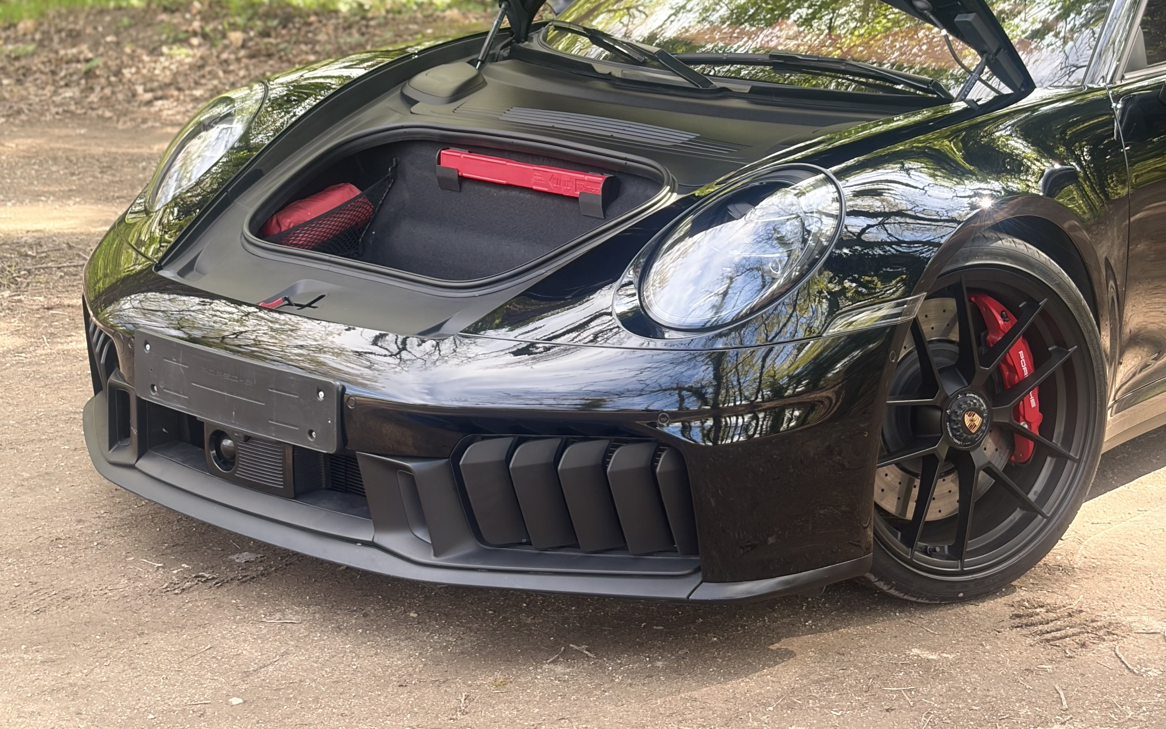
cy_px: 68
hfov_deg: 27.8
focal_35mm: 74
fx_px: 2352
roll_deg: -2.3
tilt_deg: -5.5
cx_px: 580
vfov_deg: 17.4
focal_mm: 5.96
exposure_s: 1/122
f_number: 1.6
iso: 25
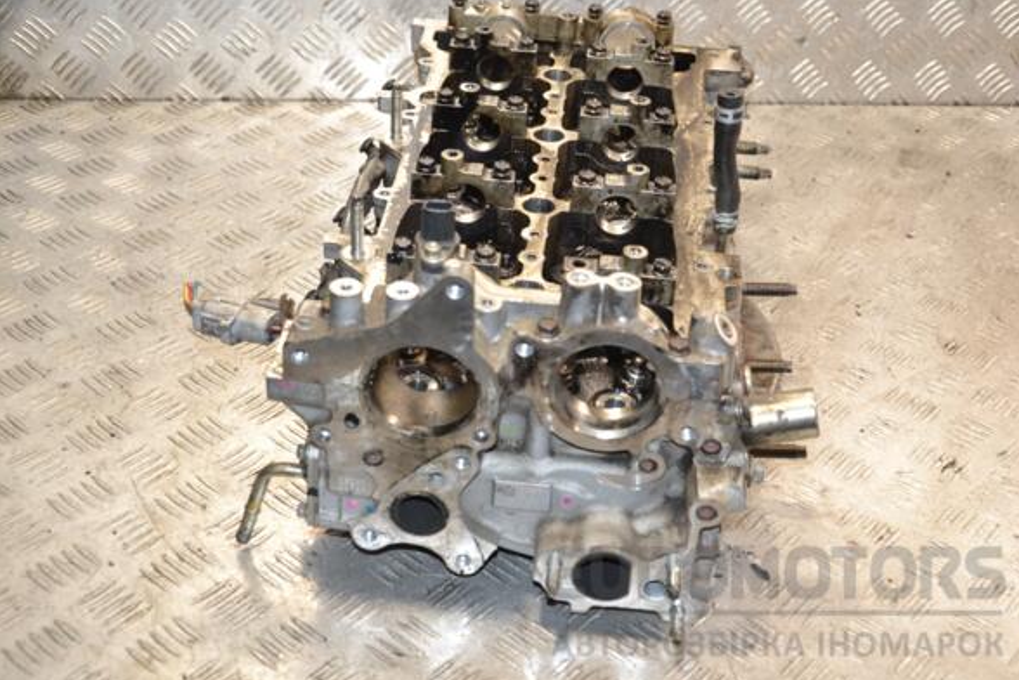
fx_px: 1387
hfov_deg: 40.3
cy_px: 342
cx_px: 518
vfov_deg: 27.5
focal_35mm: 49
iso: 800
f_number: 5
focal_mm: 32
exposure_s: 1/125
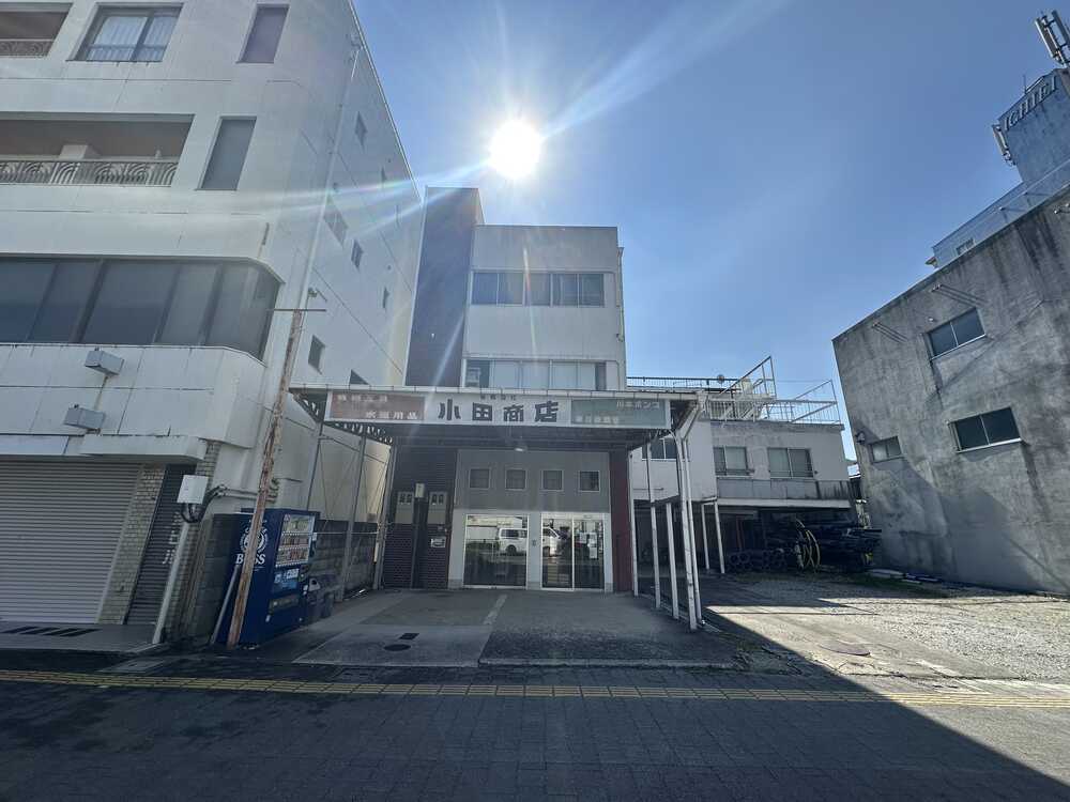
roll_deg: -1.4
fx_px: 433
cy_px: 401
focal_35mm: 14
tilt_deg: +16.9
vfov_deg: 85.7
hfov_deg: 102.1
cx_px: 535
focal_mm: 2.22
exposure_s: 1/2020
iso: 50
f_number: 2.2
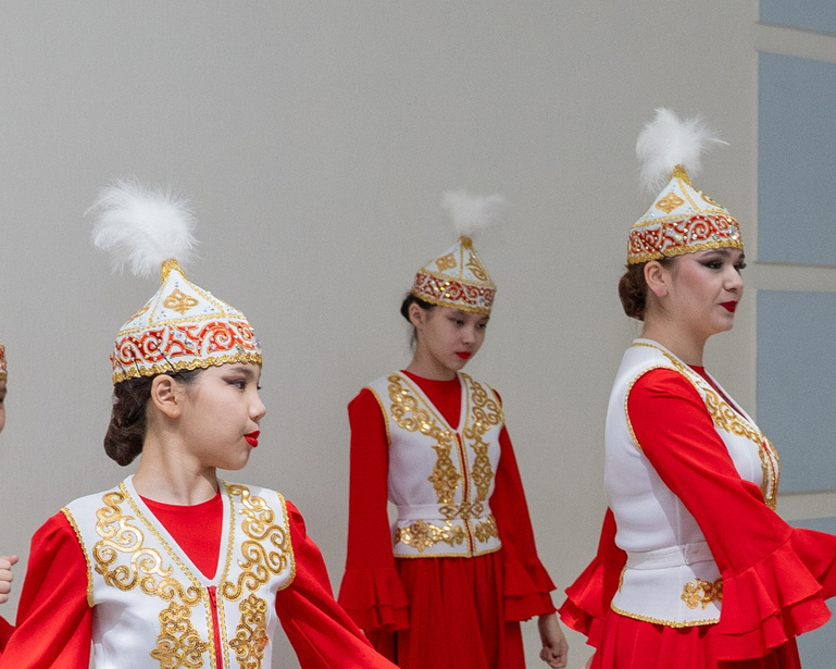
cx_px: 749
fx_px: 2598
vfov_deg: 14.4
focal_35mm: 105
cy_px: 668
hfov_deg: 18.0
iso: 1250
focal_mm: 28
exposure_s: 1/160
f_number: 4
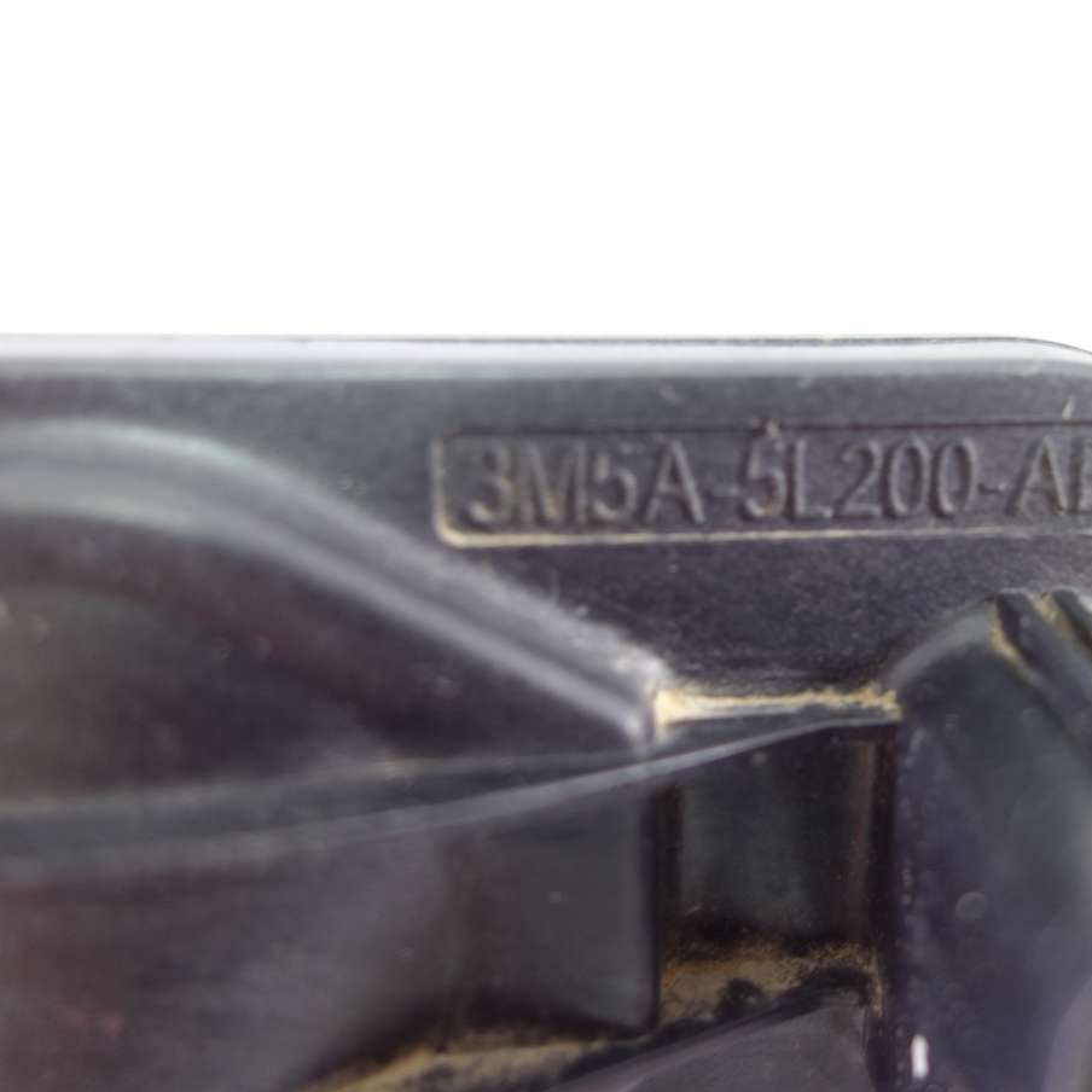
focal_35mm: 36
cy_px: 544
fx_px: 1285
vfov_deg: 46.0
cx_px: 767
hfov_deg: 45.0
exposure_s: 1/30
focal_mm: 10.4
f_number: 1.8
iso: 200
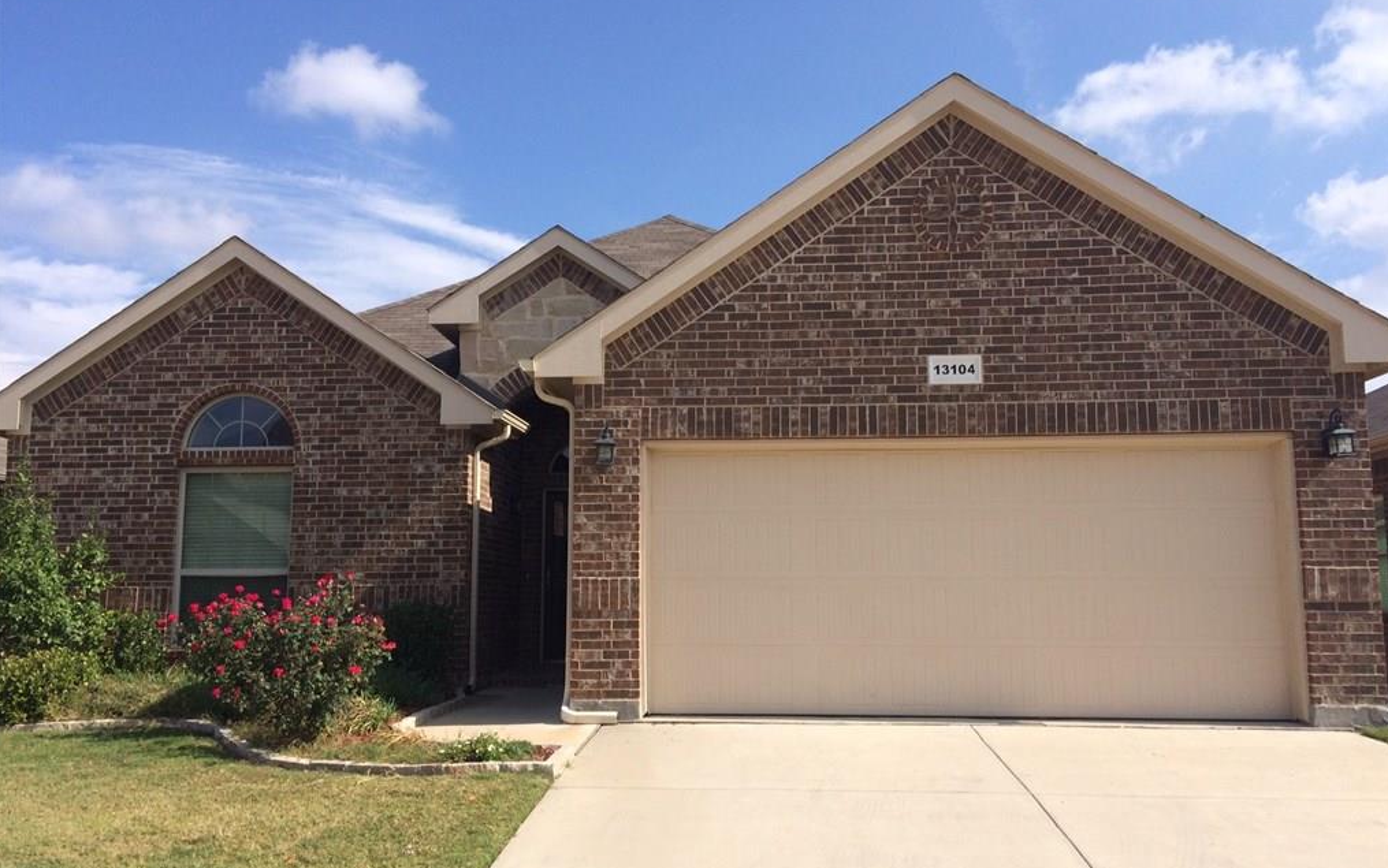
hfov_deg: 61.2
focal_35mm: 31
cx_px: 695
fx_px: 1173
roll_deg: +1.4
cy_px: 462
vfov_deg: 40.6
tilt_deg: +7.6
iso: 32
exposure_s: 1/2564
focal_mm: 4.15
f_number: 2.2
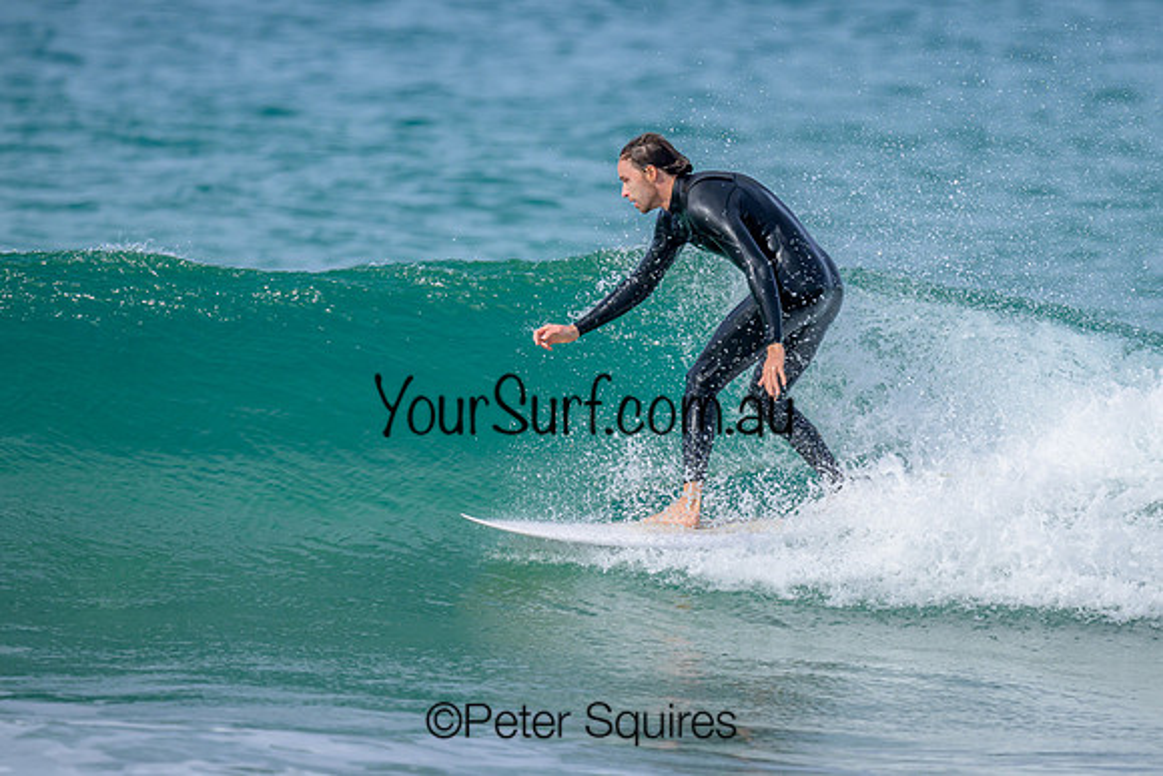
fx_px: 35563
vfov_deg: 1.3
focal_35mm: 1101
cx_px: 769
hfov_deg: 1.9
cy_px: 328
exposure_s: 1/2000
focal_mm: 800
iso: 220
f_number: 6.3
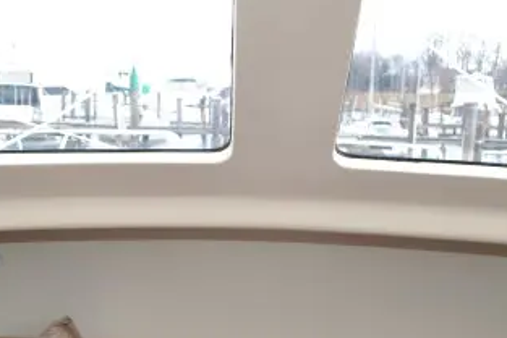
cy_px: 345
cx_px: 254
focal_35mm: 69
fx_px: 972
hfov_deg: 29.2
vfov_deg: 19.2
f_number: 4
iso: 100
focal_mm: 18
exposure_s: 1/125
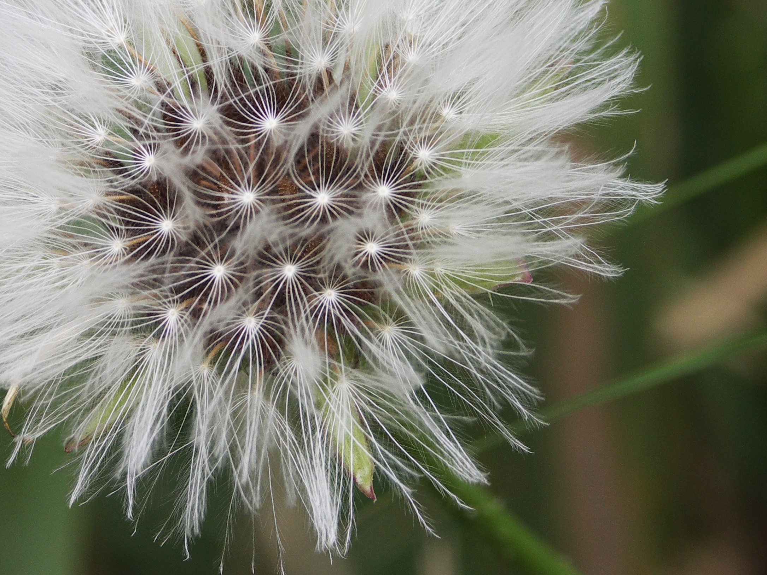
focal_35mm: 301
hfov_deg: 6.6
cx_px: 237
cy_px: 178
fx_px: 6670
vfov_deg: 4.9
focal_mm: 50.8
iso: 100
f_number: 5
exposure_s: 1/60
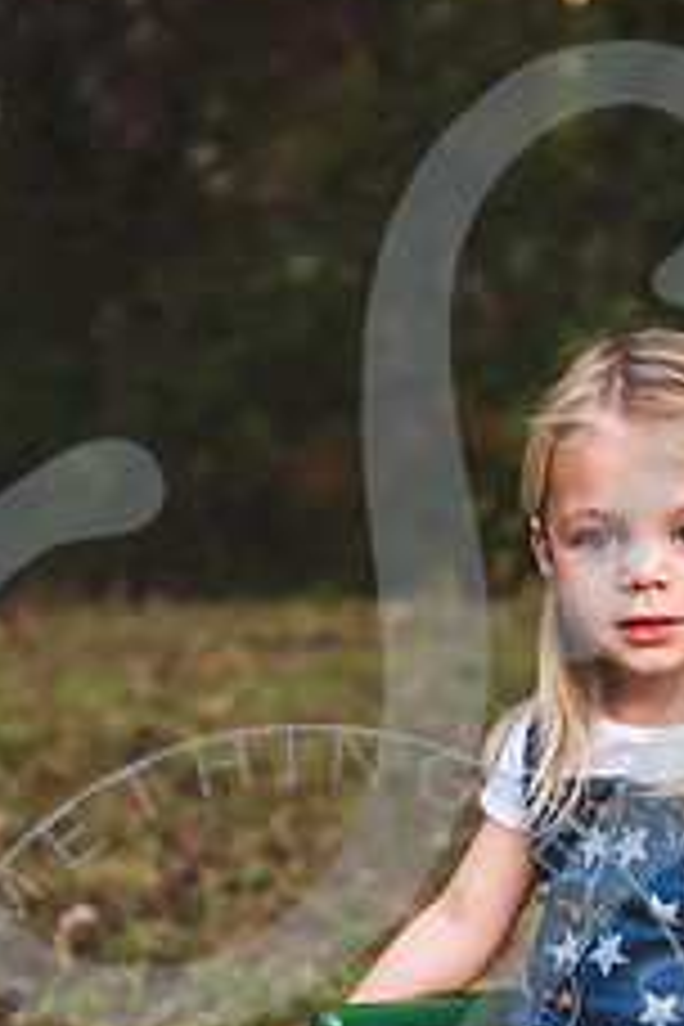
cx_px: 513
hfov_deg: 15.6
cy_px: 801
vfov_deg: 23.1
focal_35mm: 87
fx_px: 2479
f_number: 2.8
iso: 100
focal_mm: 44
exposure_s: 1/200
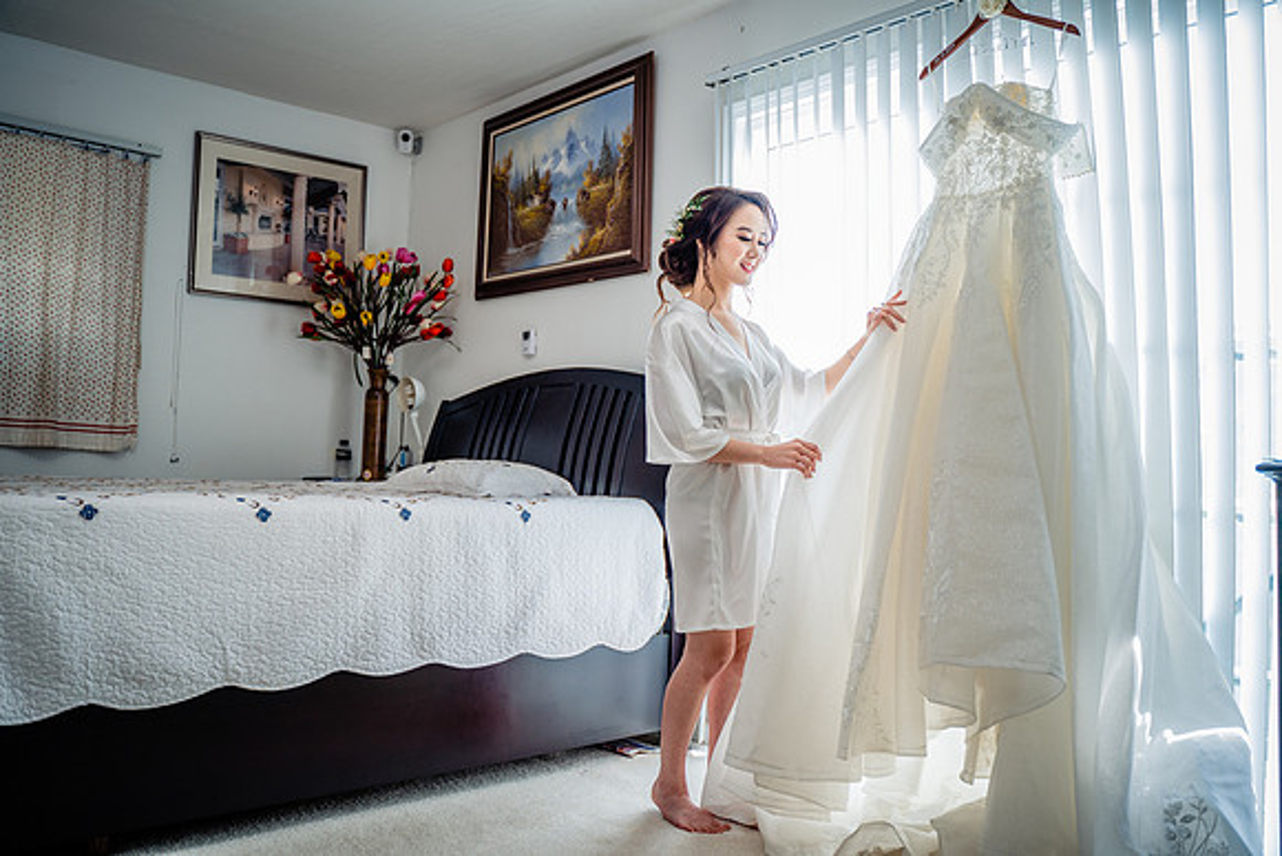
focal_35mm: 28
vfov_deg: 46.4
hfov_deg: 65.5
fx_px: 997
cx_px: 641
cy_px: 428
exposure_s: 1/160
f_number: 2.8
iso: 250
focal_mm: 28
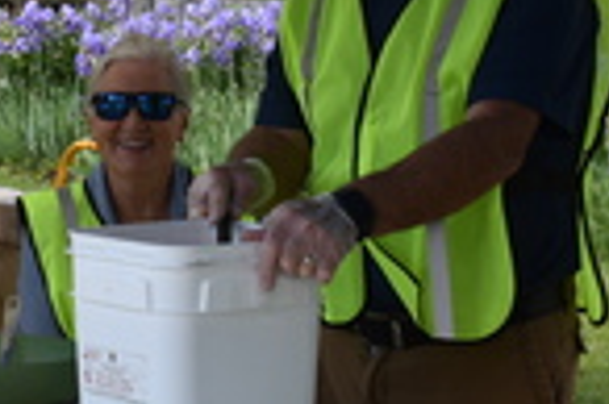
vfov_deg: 10.0
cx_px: 204
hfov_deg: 15.1
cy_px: 90
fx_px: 2298
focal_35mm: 136
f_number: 8
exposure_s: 1/250
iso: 200
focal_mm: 24
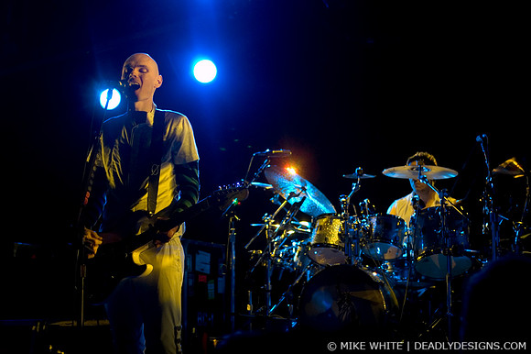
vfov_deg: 15.7
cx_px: 266
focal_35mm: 87
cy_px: 177
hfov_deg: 23.4
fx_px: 1282
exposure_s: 1/200
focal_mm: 58
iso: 800
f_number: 3.5
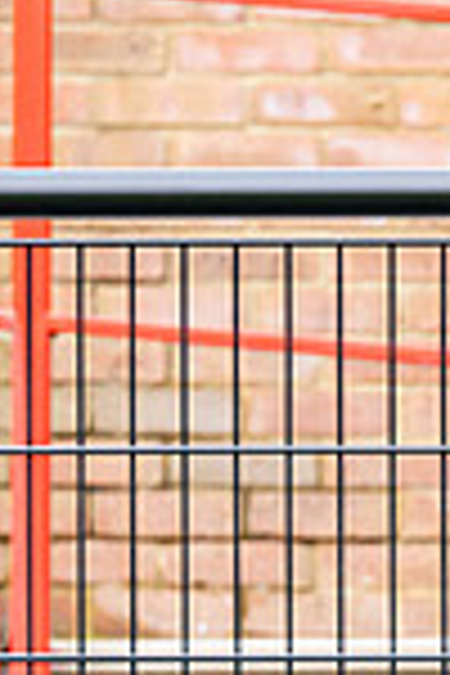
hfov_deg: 1.3
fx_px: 19892
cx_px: 1335
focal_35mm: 1061
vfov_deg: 1.9
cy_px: 315
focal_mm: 200
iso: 500
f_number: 5
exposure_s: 1/1250
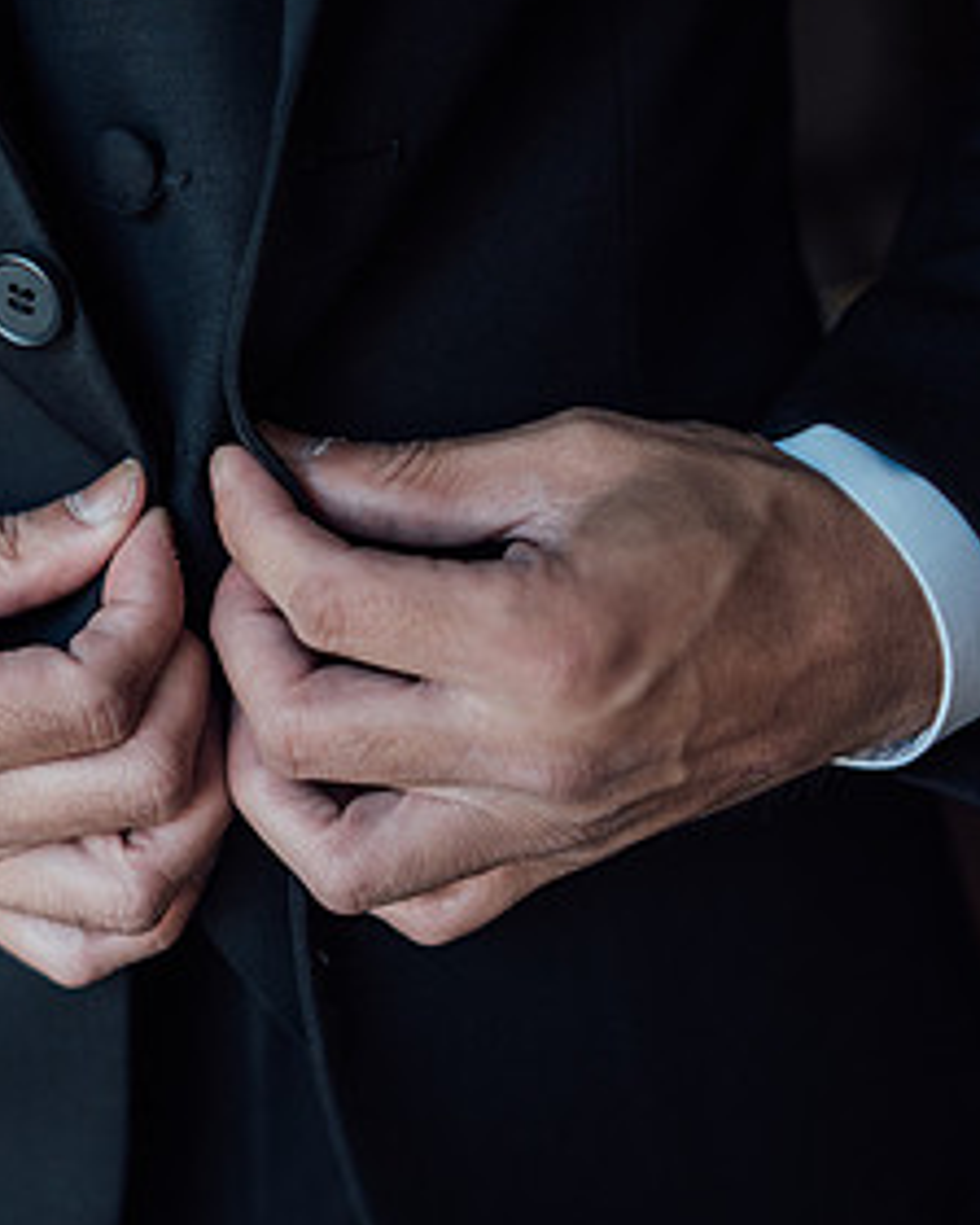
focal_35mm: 68
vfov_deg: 27.9
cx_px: 22
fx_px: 2465
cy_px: 602
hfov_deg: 21.7
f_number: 1.4
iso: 320
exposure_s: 1/640
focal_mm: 35
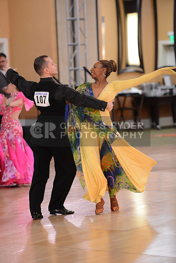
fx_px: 1209
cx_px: 88
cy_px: 132
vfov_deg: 12.4
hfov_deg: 8.3
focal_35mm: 165
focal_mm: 165
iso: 2500
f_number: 2.8
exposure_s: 1/250
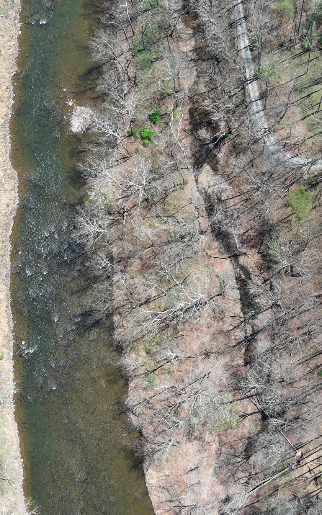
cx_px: 254
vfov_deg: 44.4
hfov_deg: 28.0
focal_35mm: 45
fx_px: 632
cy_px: 261
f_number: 2.8
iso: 100
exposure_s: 1/561
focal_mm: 10.57
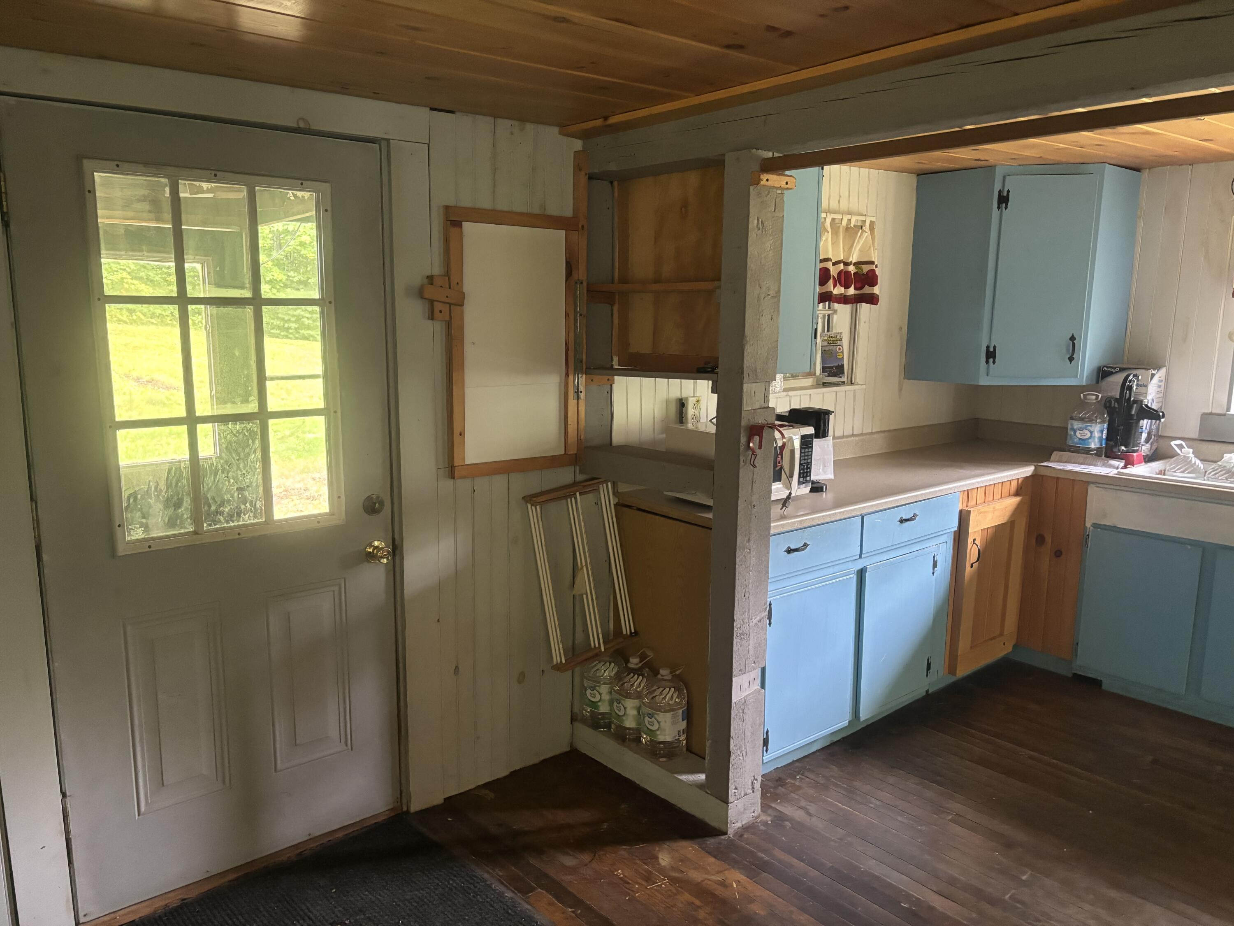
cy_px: 463
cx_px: 617
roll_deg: -0.9
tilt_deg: -9.1
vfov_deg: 53.1
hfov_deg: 67.3
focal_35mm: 26
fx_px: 927
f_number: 1.6
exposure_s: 1/43
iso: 500
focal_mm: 5.96
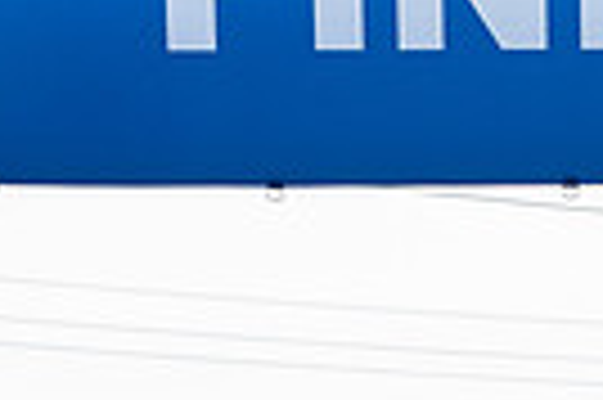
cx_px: 720
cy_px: 935
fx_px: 4768
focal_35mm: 285
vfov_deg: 4.7
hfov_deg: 7.2
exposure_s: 1/3200
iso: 800
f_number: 4
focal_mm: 52
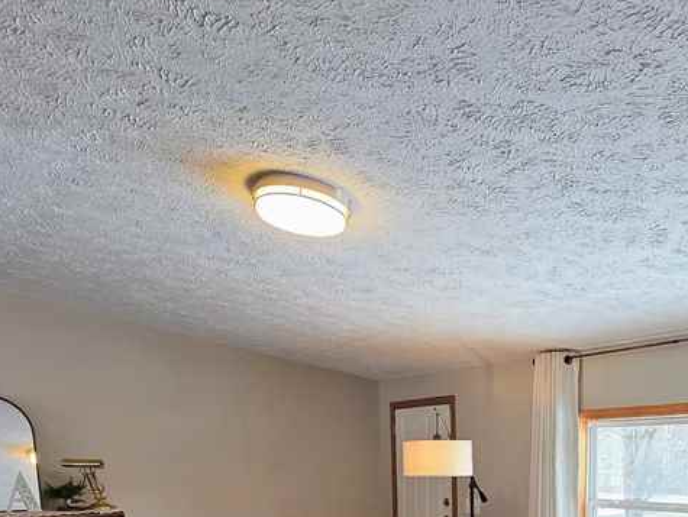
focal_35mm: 35
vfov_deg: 34.7
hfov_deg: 51.2
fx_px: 696
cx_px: 482
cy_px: 579
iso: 160
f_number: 1.9
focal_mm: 2.2
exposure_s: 1/120
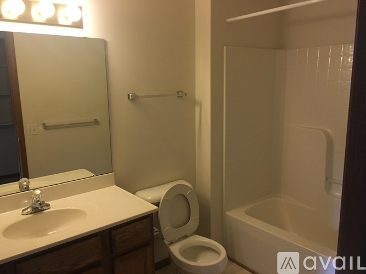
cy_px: 137
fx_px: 307
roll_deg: +0.9
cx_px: 183
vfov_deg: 48.2
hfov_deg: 61.7
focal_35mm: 29
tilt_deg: -11.3
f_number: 2.2
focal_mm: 4.15
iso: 200
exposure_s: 1/30
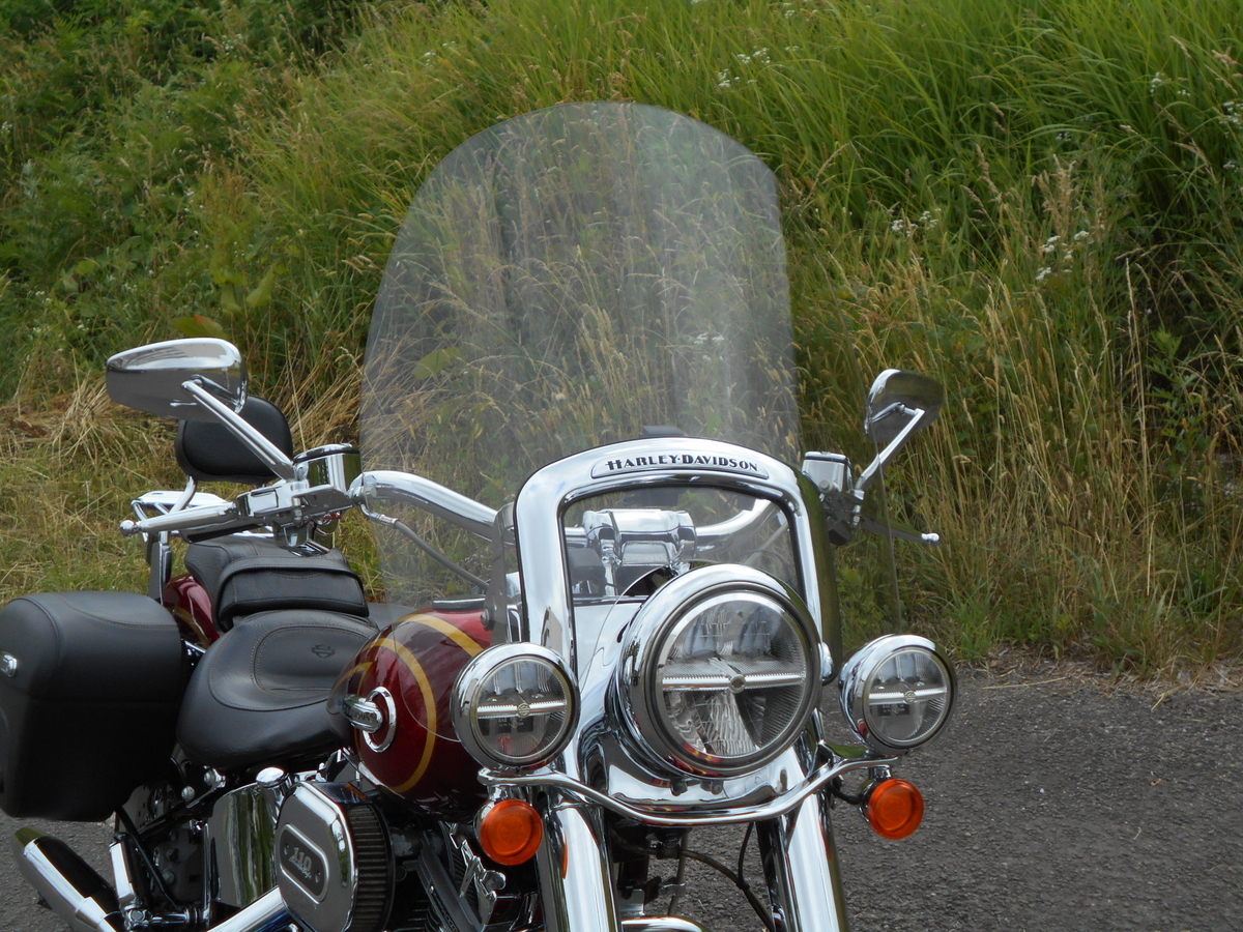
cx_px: 622
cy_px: 466
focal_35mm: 58
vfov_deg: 25.2
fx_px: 2083
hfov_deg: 33.2
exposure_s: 1/400
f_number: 4.9
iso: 80
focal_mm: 10
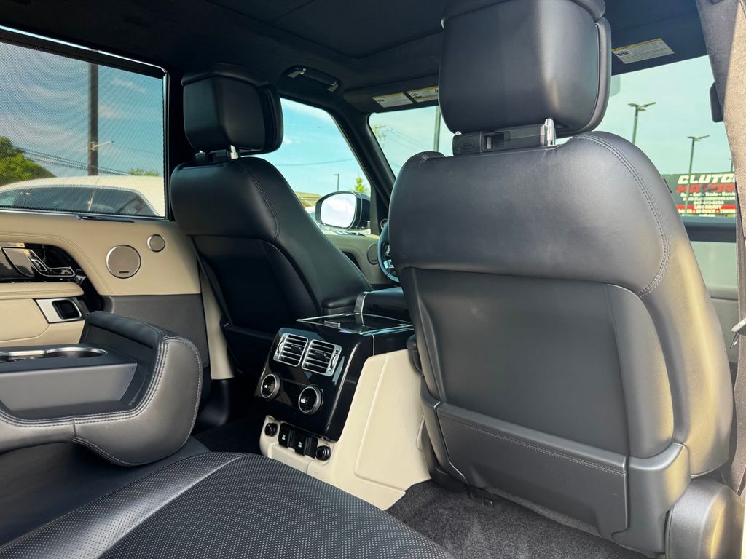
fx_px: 517
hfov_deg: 71.6
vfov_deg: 56.8
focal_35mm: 24
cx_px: 373
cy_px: 280
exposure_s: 1/136
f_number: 1.78
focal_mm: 6.76
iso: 80
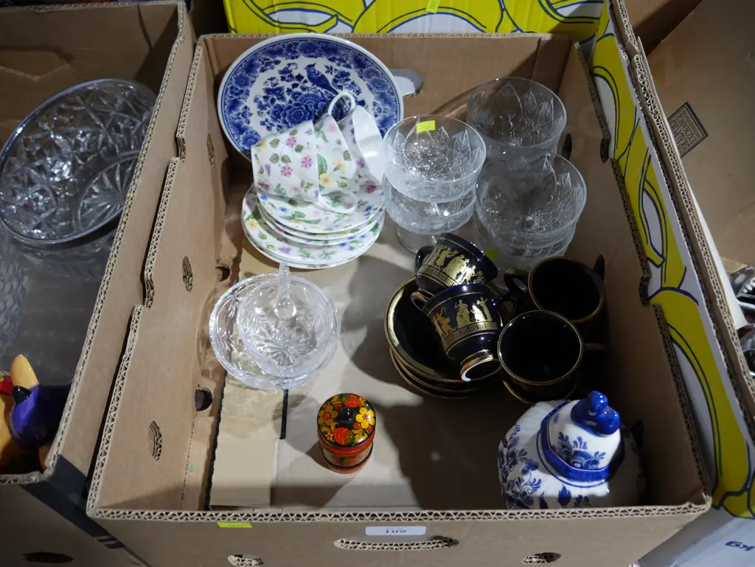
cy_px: 284
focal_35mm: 30
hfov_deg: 59.9
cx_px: 378
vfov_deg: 46.8
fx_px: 655
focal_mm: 15
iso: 800
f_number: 4
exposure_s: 1/60
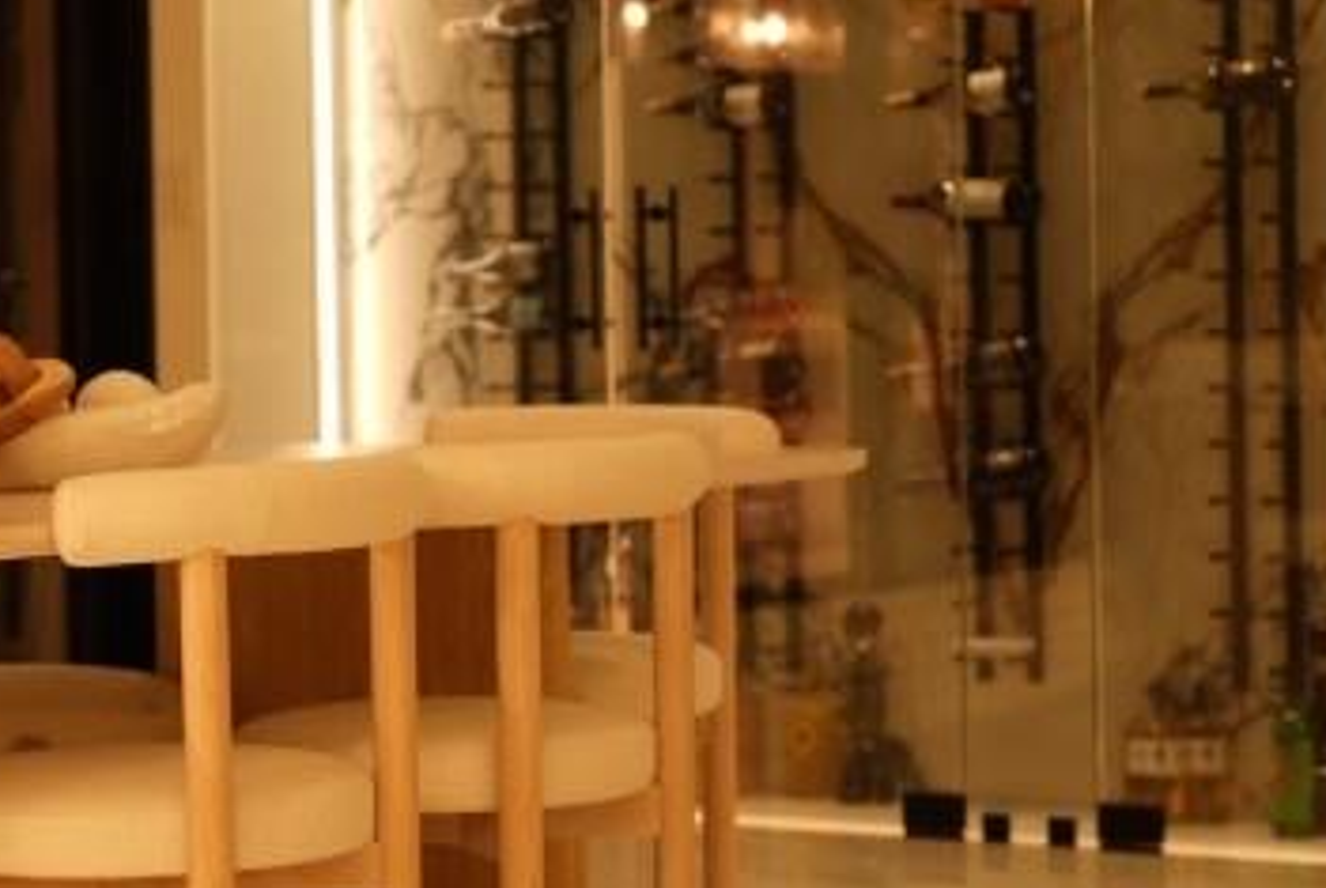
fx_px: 4241
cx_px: 438
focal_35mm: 115
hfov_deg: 17.7
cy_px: 351
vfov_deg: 11.9
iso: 64
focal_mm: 50
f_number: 2
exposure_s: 1/6
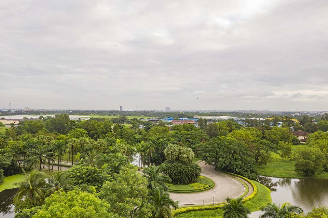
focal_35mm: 28
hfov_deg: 65.5
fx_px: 255
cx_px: 164
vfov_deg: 46.4
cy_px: 109
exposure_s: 1/120
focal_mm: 10.26
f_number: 5.6
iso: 100
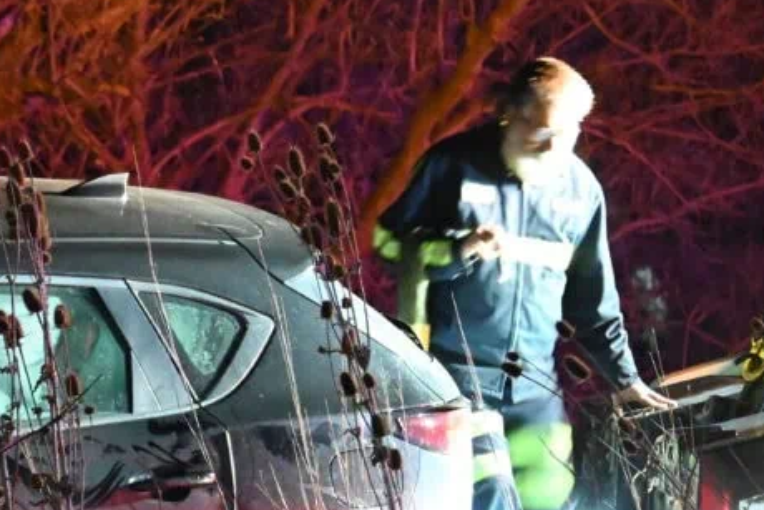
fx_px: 9128
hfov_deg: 4.8
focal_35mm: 430
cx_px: -221
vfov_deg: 3.2
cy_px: 404
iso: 12800
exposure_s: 1/13
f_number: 5
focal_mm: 110
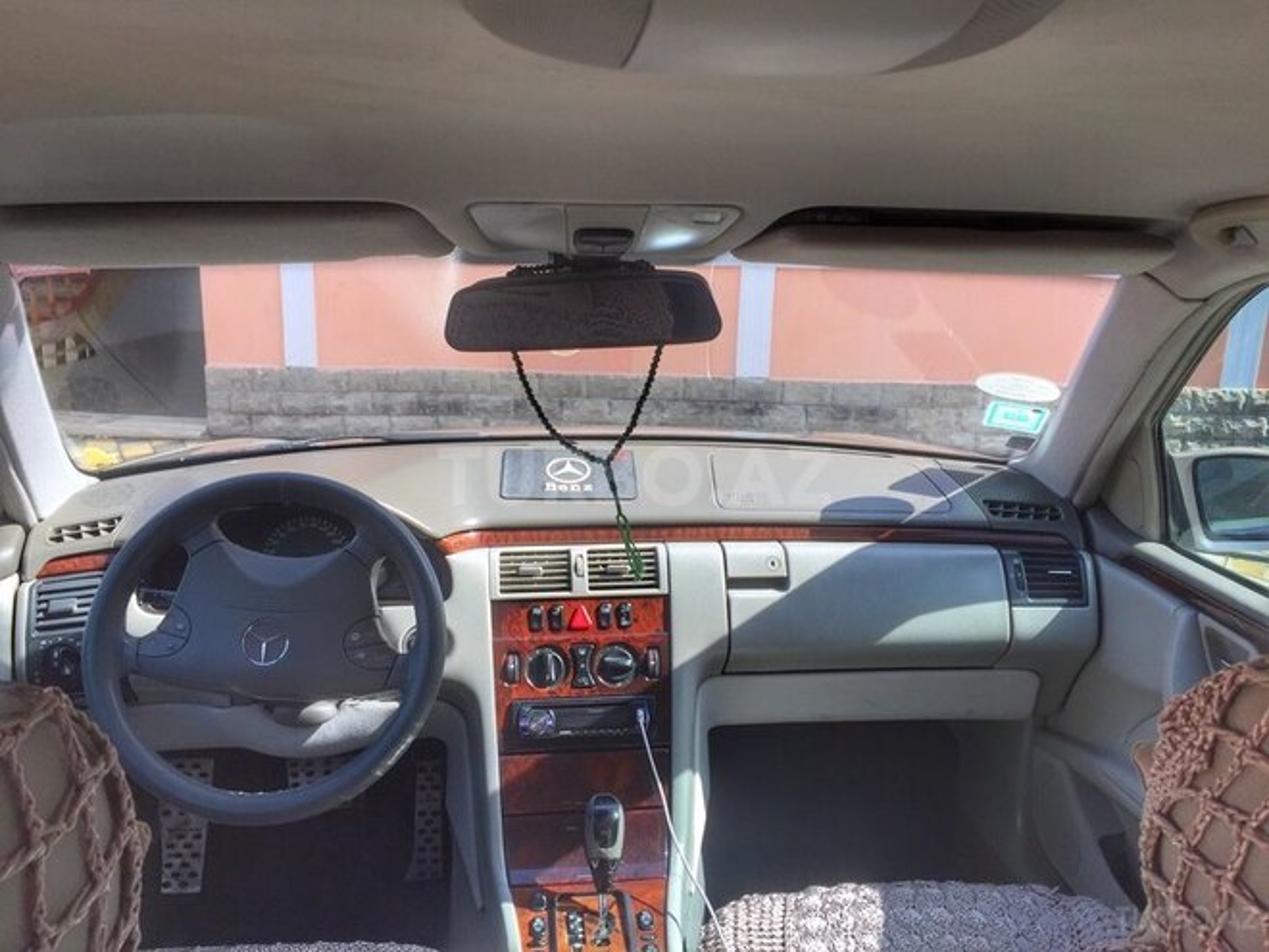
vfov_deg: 48.2
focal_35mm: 29
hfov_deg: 61.7
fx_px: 1063
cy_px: 476
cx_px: 634
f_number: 2.2
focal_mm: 4.15
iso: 32
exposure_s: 1/618
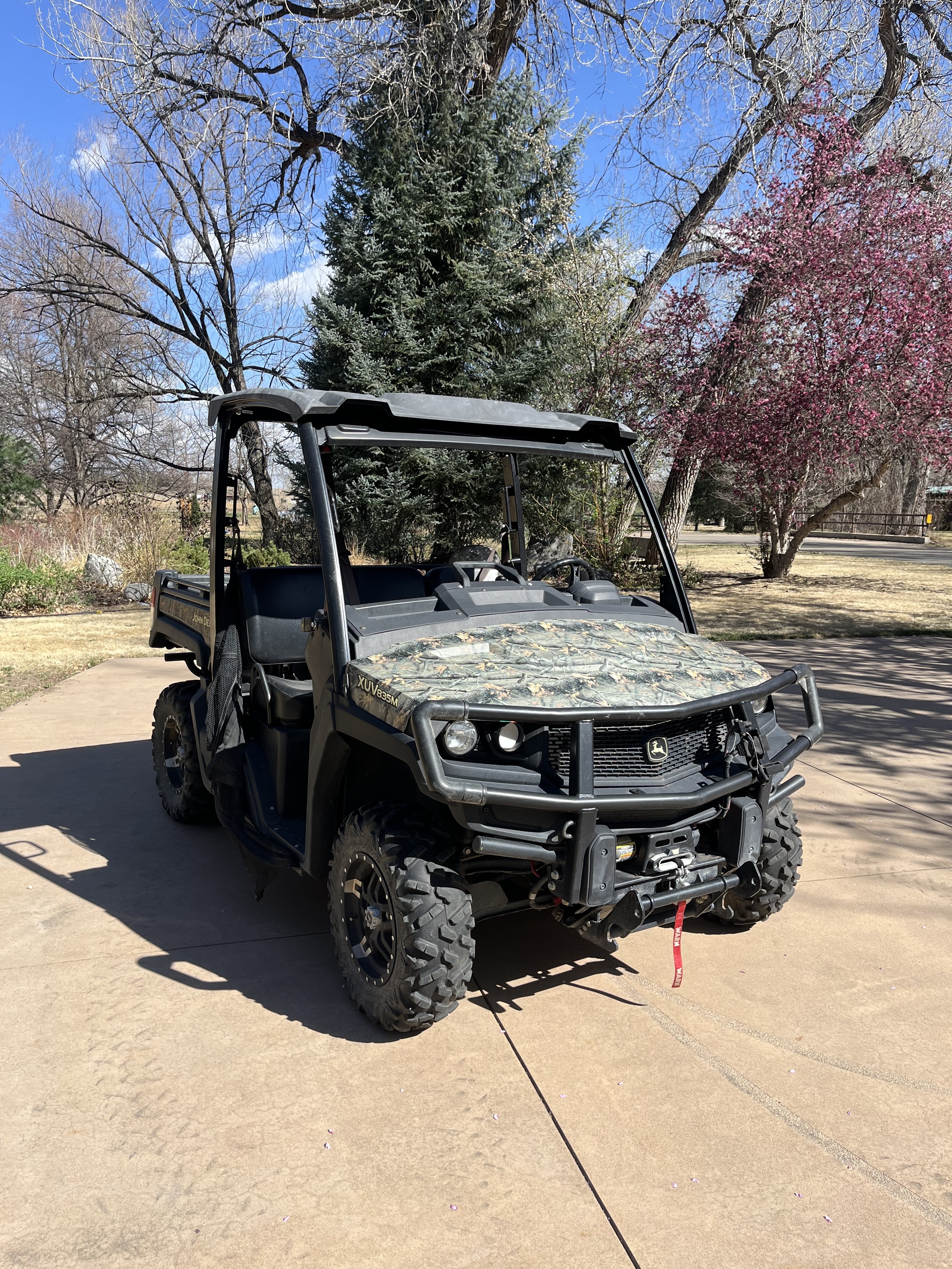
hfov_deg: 53.1
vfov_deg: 67.3
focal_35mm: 26
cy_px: 634
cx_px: 476
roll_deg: +0.9
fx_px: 953
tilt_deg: -8.7
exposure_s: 1/2358
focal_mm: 5.1
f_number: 1.6
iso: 50
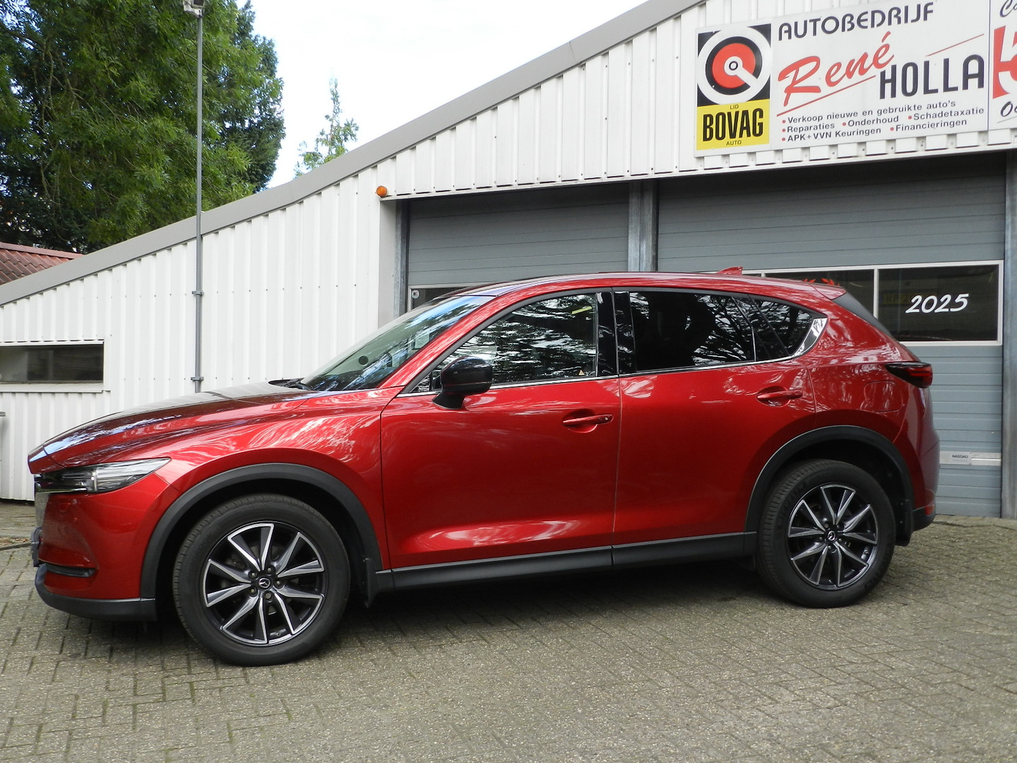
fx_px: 1116
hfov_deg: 49.0
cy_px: 382
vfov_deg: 37.7
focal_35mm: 38
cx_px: 508
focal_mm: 6.7
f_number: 4
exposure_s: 1/250
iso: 160
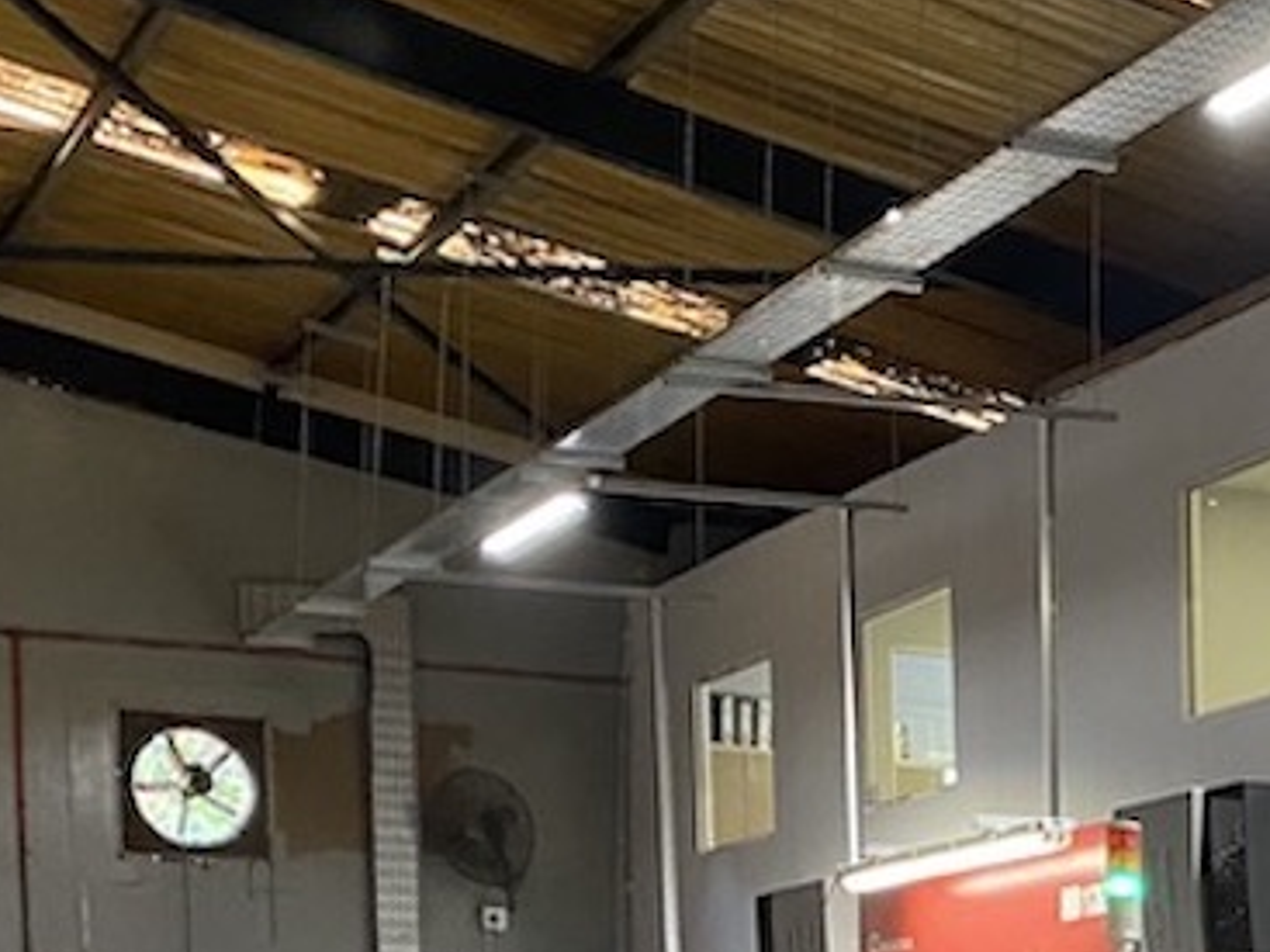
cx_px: 1332
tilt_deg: -6.5
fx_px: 3117
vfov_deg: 15.8
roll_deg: +0.8
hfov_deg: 22.0
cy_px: 1482
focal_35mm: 85
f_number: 1.8
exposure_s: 1/50
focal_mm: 4.25
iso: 500
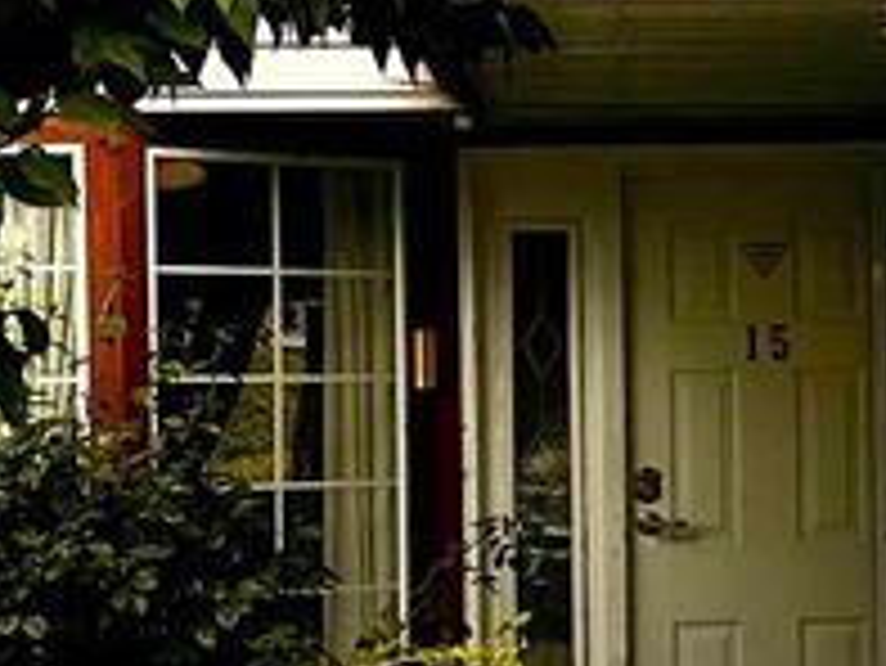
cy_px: 351
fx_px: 4123
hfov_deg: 11.9
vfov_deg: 9.2
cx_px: 1142
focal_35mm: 161
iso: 80
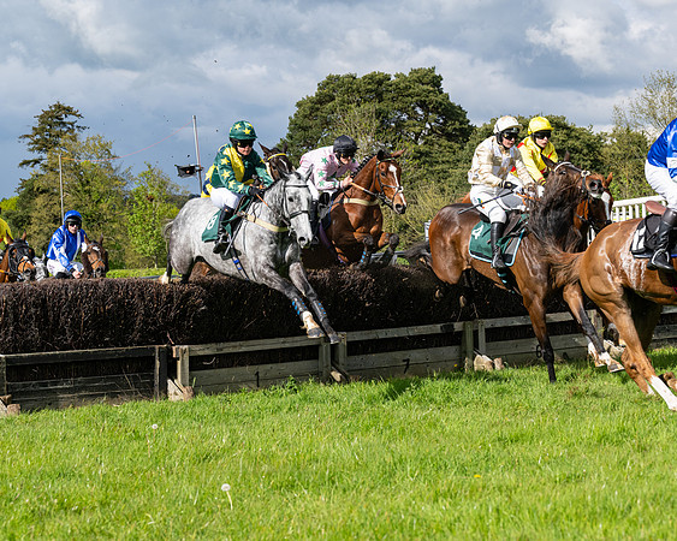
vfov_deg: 17.9
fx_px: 1719
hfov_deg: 22.3
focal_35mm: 86
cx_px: 347
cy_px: 277
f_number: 5
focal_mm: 70
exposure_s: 1/2500
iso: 400
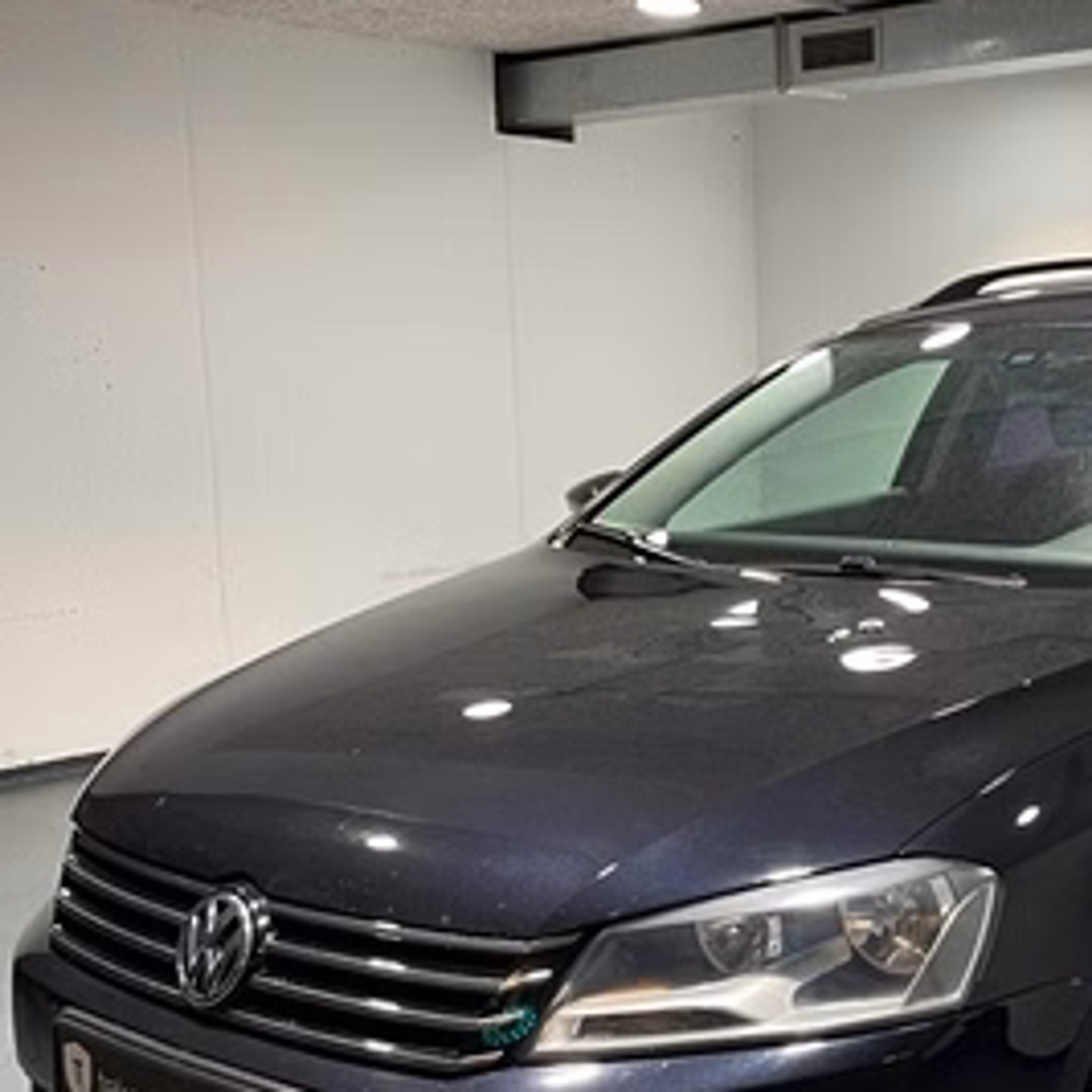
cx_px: 834
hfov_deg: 30.5
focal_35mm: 55
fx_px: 1963
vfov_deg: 30.9
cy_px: 716
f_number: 1.6
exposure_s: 1/50
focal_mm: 5.1
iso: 80
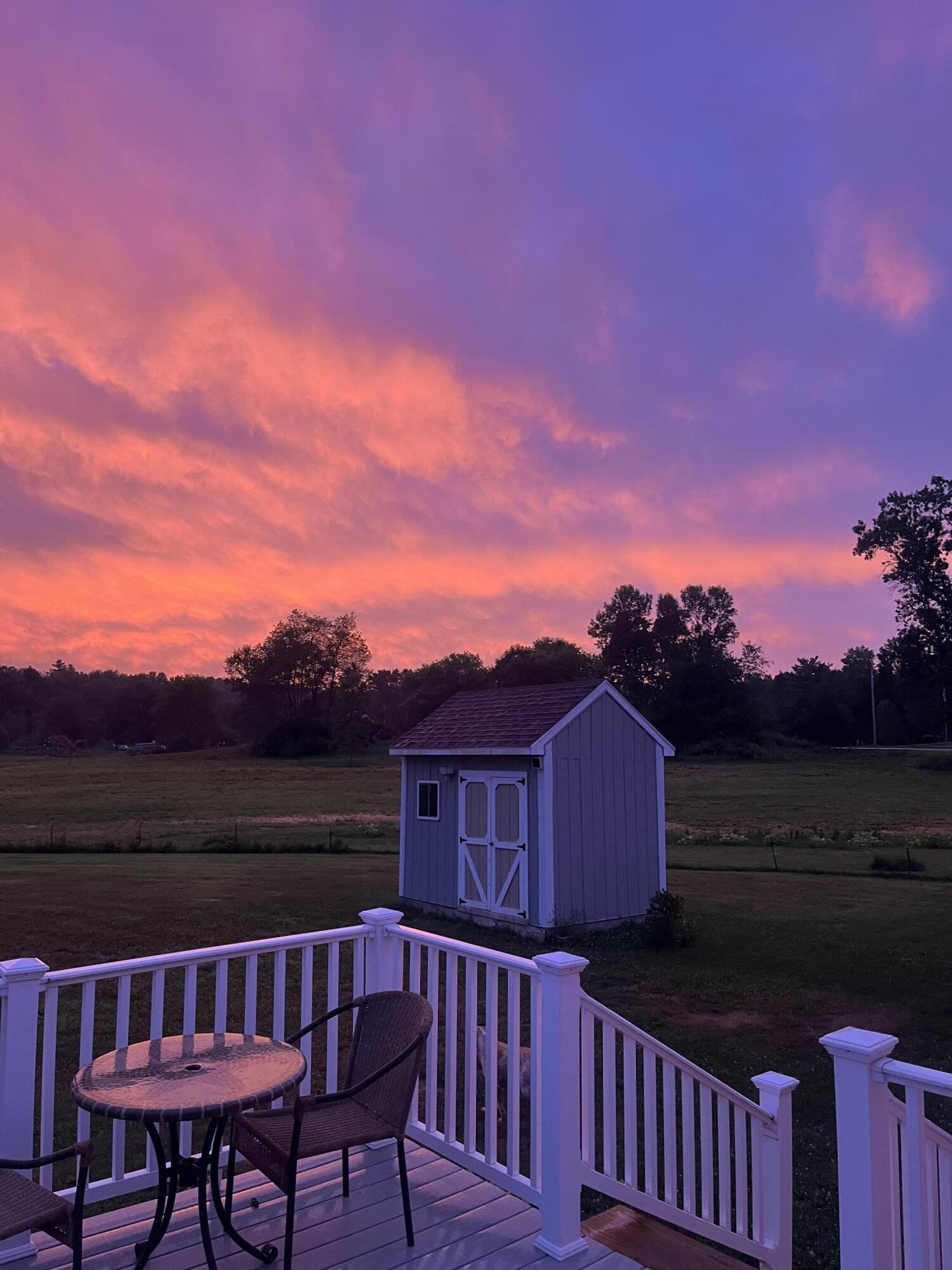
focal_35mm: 26
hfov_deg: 53.1
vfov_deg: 67.3
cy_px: 635
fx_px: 953
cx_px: 476
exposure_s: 1/60
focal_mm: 5.1
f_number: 1.6
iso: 160
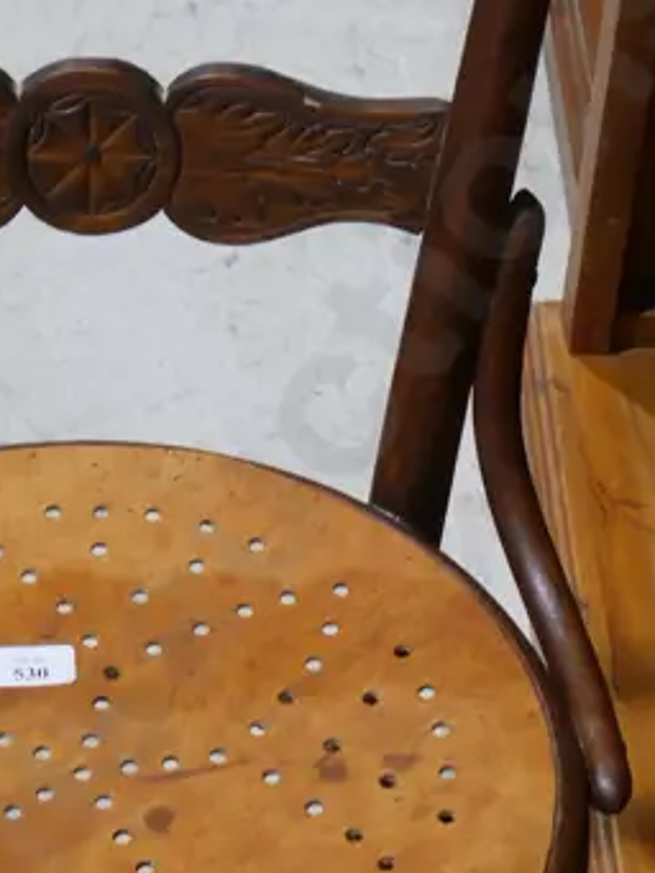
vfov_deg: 18.2
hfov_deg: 13.7
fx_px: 2723
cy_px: 502
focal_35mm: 108
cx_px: 271
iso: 400
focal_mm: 18
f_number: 4
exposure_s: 1/60
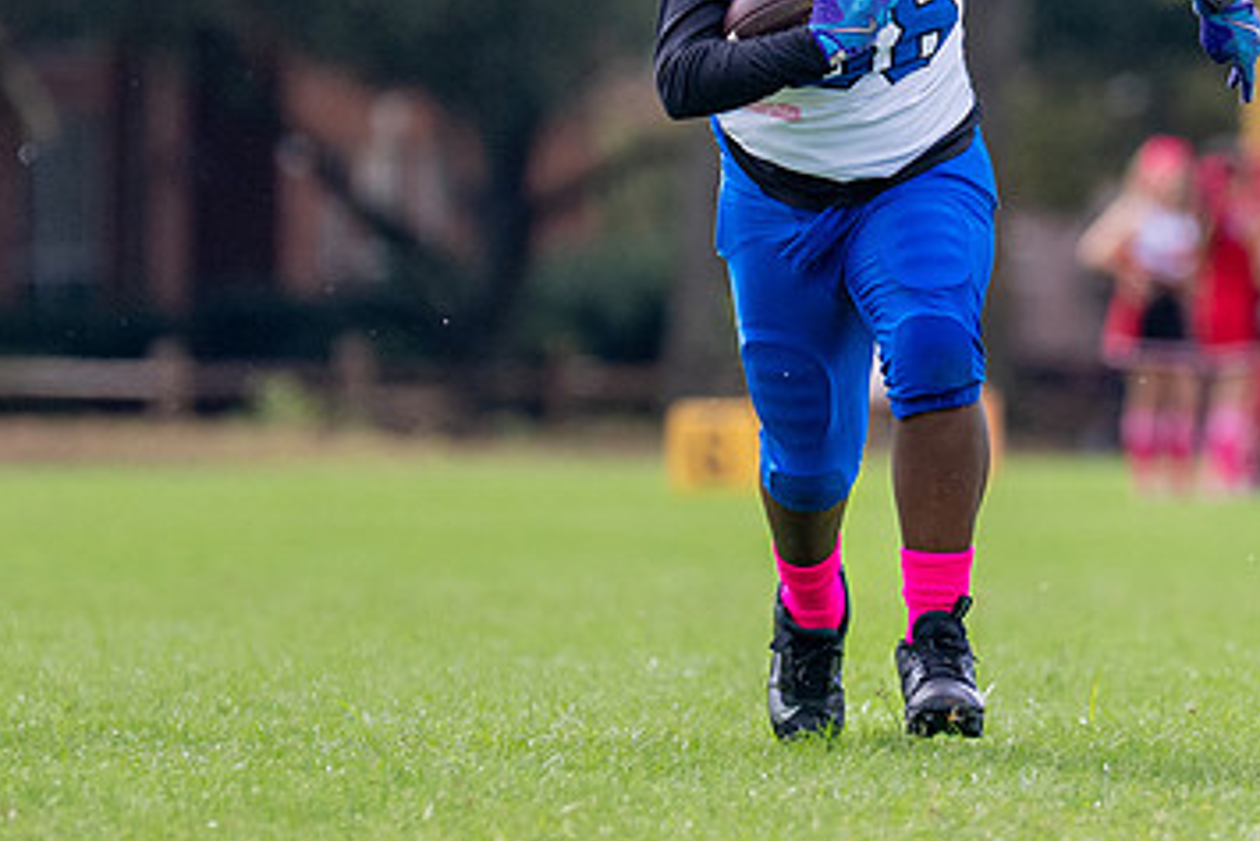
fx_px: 27800
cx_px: 995
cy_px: 225
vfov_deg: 1.7
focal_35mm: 794
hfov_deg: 2.6
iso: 400
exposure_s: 1/3200
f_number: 2.8
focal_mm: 200
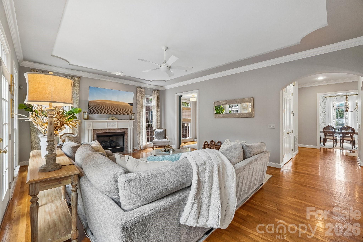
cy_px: 121
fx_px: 151
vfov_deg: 77.3
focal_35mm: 15
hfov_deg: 100.4
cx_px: 182
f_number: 8
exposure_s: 1/8
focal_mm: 10
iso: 400
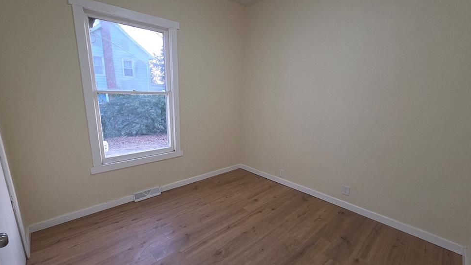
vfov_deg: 70.4
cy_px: 144
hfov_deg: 102.9
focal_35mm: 15
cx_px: 224
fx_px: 187
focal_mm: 2.2
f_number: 2.2
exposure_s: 1/60
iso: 80
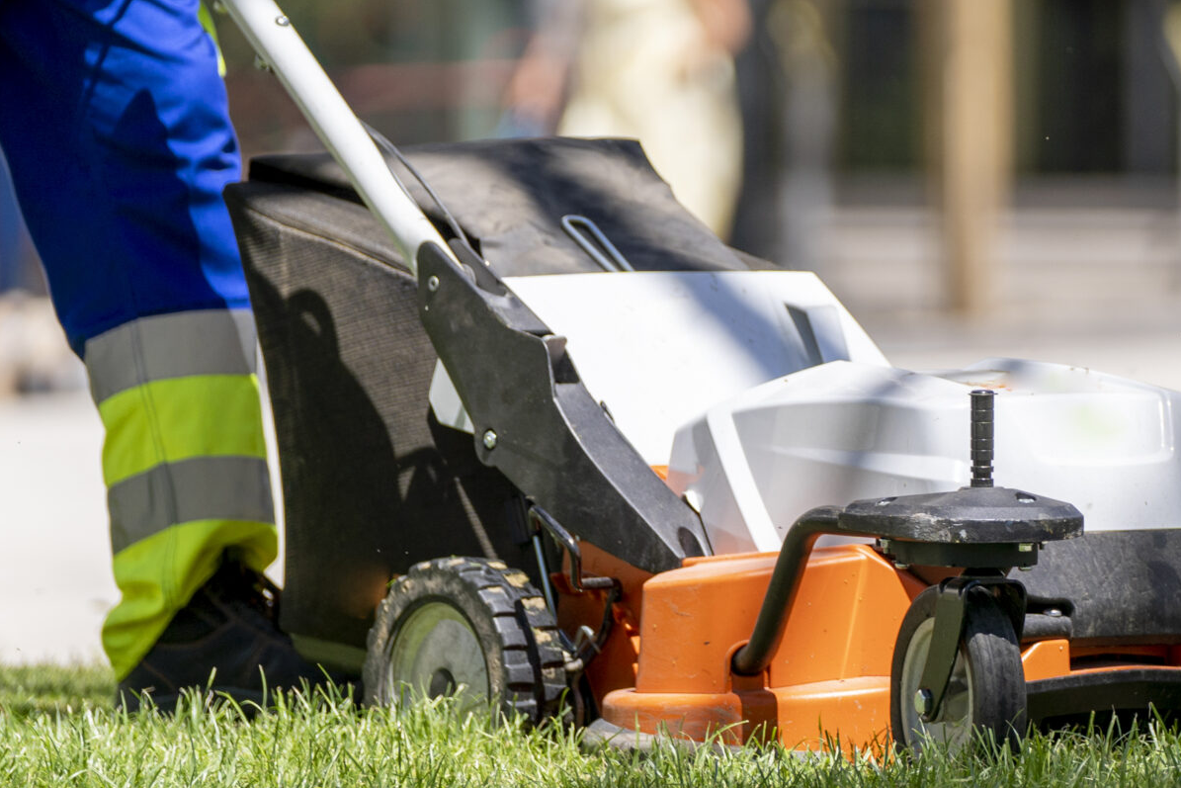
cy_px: 273
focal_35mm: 360
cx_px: 638
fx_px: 11811
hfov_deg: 5.7
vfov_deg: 3.8
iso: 160
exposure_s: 1/2000
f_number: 2.8
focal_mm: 168
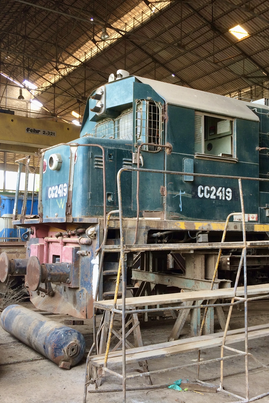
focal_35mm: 41
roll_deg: -0.1
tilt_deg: +4.4
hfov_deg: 32.6
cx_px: 130
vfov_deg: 47.4
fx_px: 459
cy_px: 203
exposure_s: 1/50
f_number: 2.2
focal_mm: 4.15
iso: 50
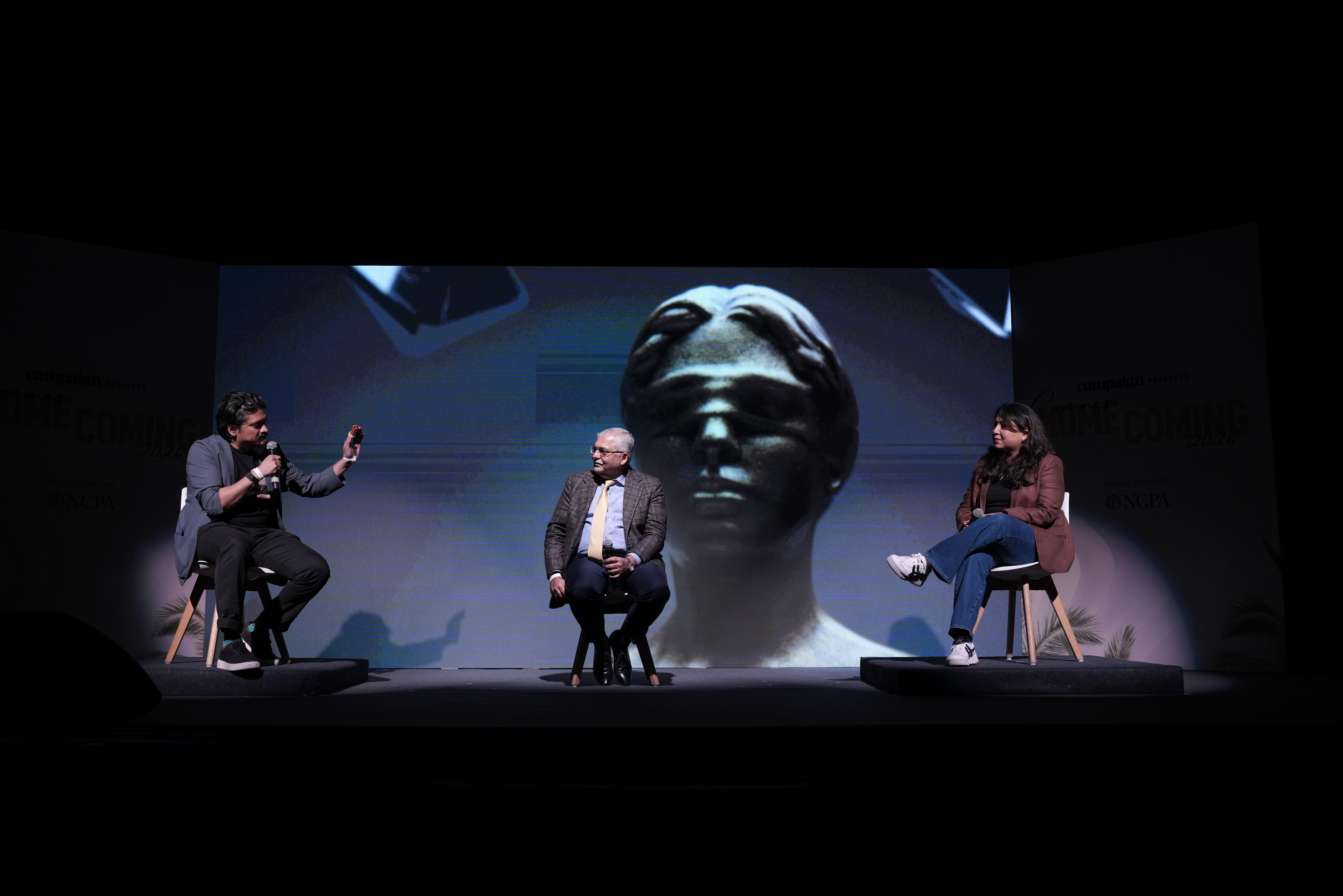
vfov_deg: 37.9
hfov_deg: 54.4
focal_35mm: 35
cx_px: 672
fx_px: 1306
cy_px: 448
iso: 800
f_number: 2.8
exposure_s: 1/200
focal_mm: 35
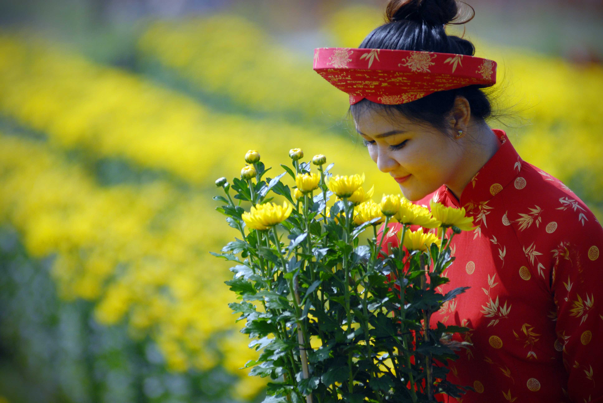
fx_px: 5031
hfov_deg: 6.9
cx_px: 302
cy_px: 202
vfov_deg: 4.6
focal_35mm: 300
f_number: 2.8
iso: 320
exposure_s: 1/5000
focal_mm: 200
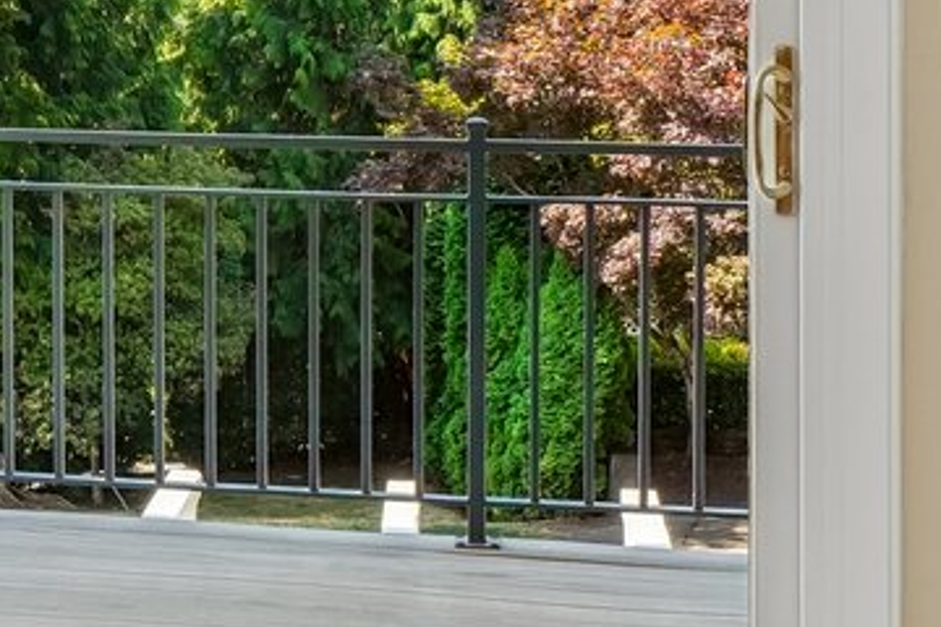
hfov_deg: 21.4
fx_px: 2378
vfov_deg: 14.7
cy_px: -27
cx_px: -47
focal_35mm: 91
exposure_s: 1/80
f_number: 8
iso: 400
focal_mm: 16
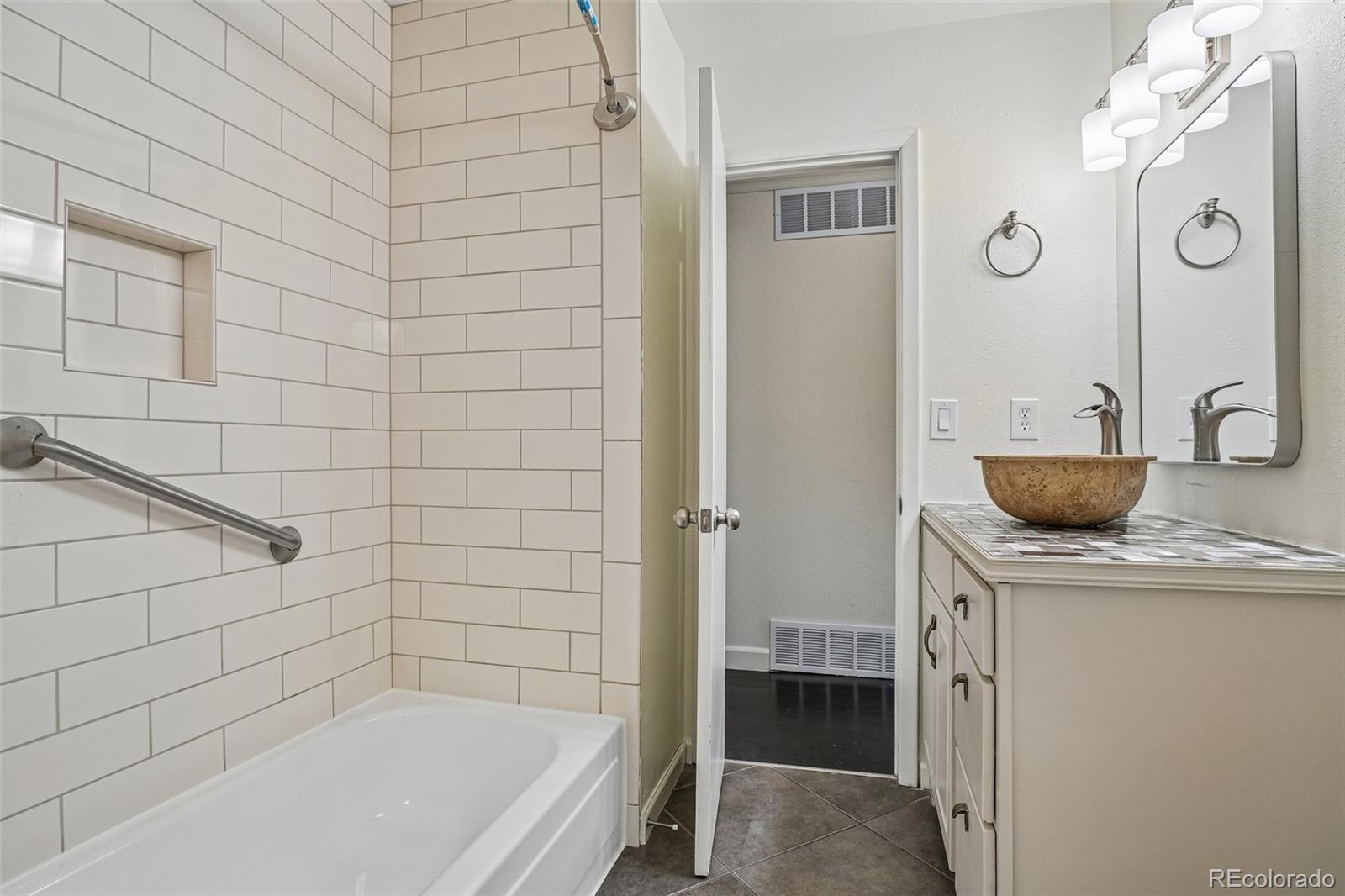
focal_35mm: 16
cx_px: 672
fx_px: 616
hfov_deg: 95.0
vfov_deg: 72.0
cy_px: 448
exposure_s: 1/30
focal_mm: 11
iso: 320
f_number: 8
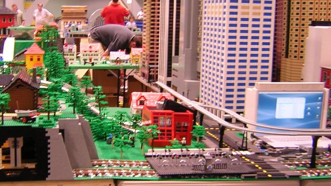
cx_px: 126
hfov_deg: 39.6
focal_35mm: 52
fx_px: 456
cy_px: 71
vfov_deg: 23.0
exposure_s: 1/4
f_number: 2.6
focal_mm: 4.7
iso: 100
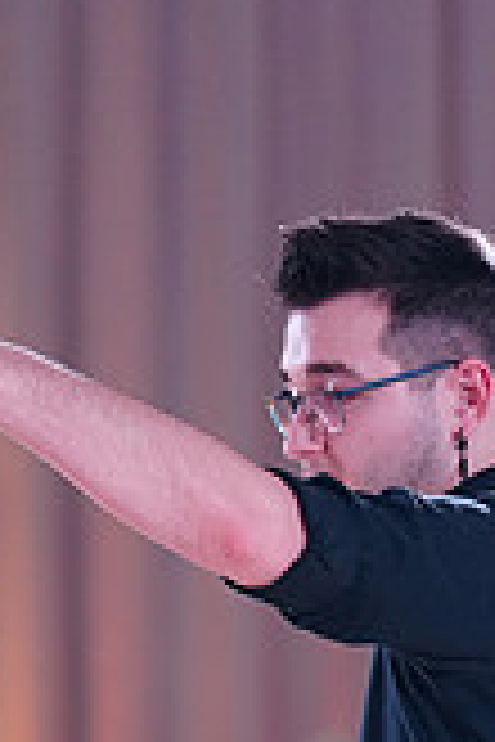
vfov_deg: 4.2
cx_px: 52
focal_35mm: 491
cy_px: 1273
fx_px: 10126
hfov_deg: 2.8
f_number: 2.8
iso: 2000
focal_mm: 140
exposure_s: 1/500
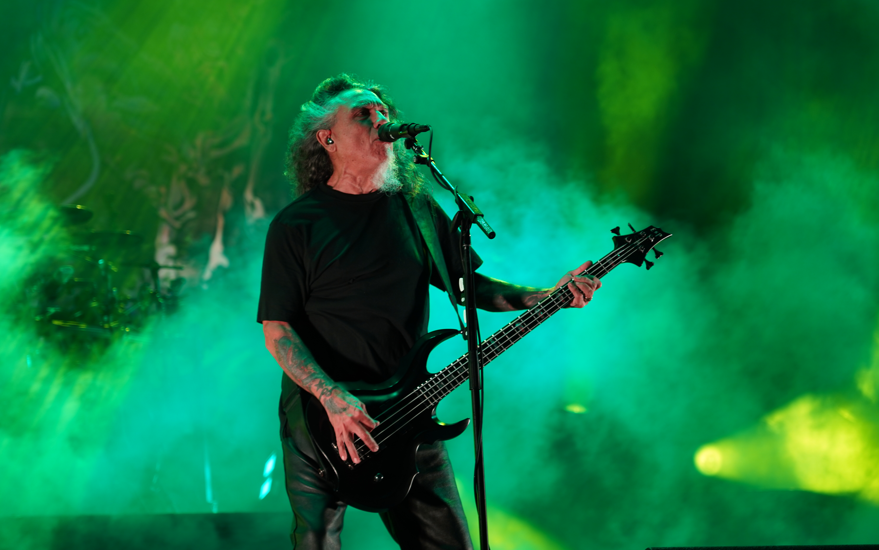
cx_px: 438
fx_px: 2587
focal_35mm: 108
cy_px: 268
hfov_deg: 19.3
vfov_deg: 12.1
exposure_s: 1/125
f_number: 4
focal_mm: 105
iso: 320
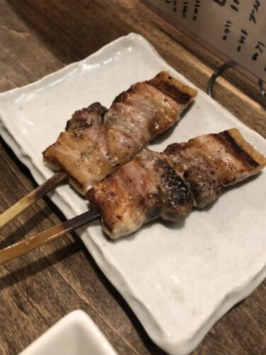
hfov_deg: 49.7
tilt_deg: -56.4
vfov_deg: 63.4
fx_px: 287
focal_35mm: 28
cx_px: 133
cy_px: 178
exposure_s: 1/15
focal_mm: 3.99
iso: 80
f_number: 1.8
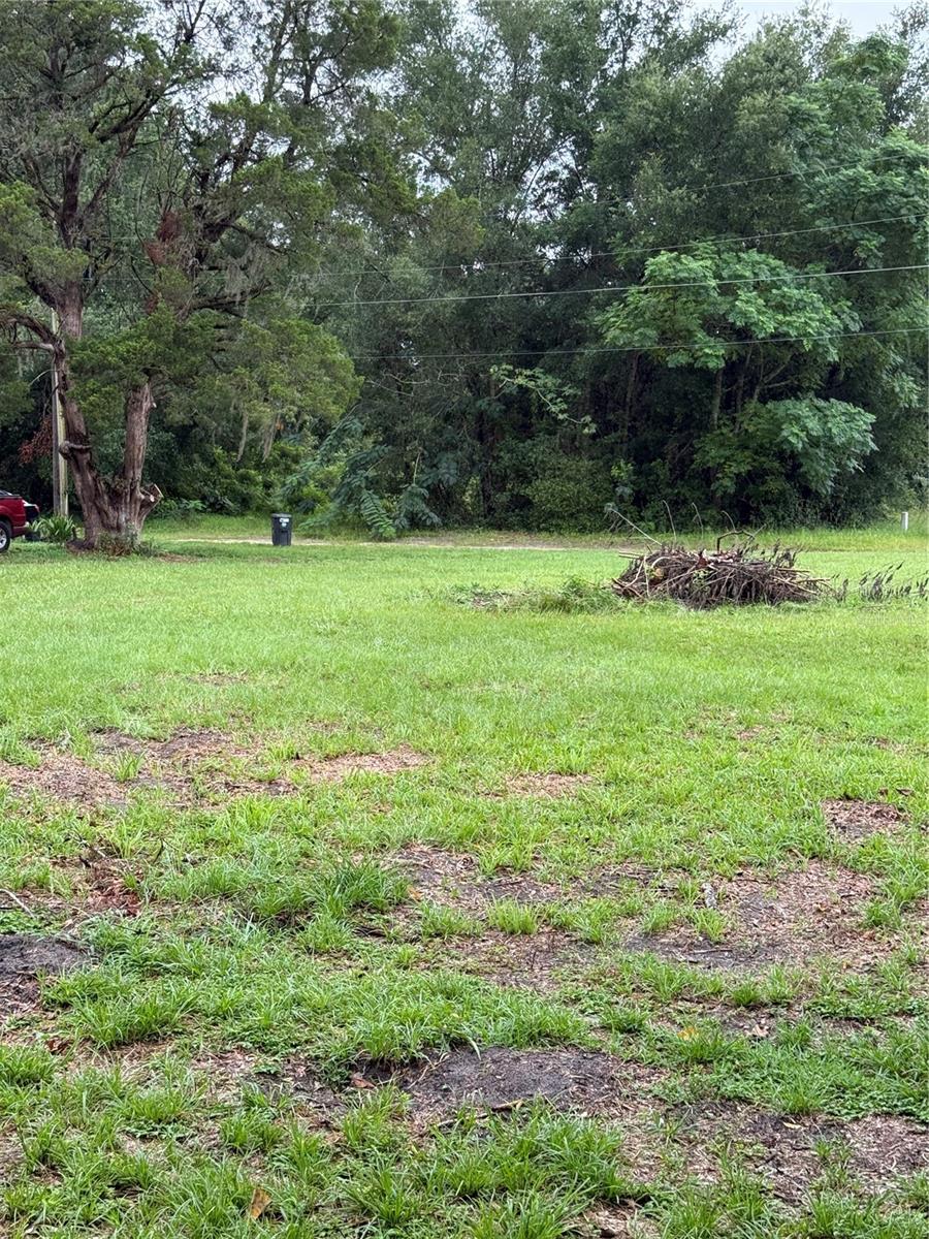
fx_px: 1718
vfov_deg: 39.7
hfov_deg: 30.3
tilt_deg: -3.0
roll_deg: -1.9
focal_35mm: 48
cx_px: 464
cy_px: 620
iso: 80
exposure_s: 1/733
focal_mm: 6.76
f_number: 1.78
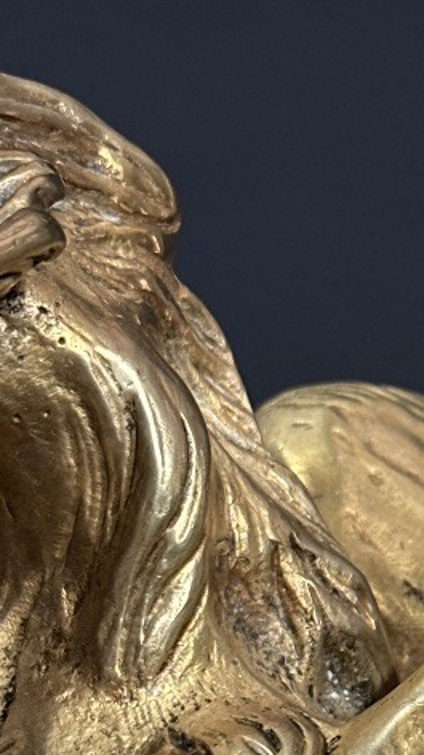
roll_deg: -2.1
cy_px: 637
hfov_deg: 9.0
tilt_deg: -7.6
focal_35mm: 133
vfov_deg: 16.0
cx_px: 534
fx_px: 2662
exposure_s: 1/50
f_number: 1.78
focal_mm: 6.86
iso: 100
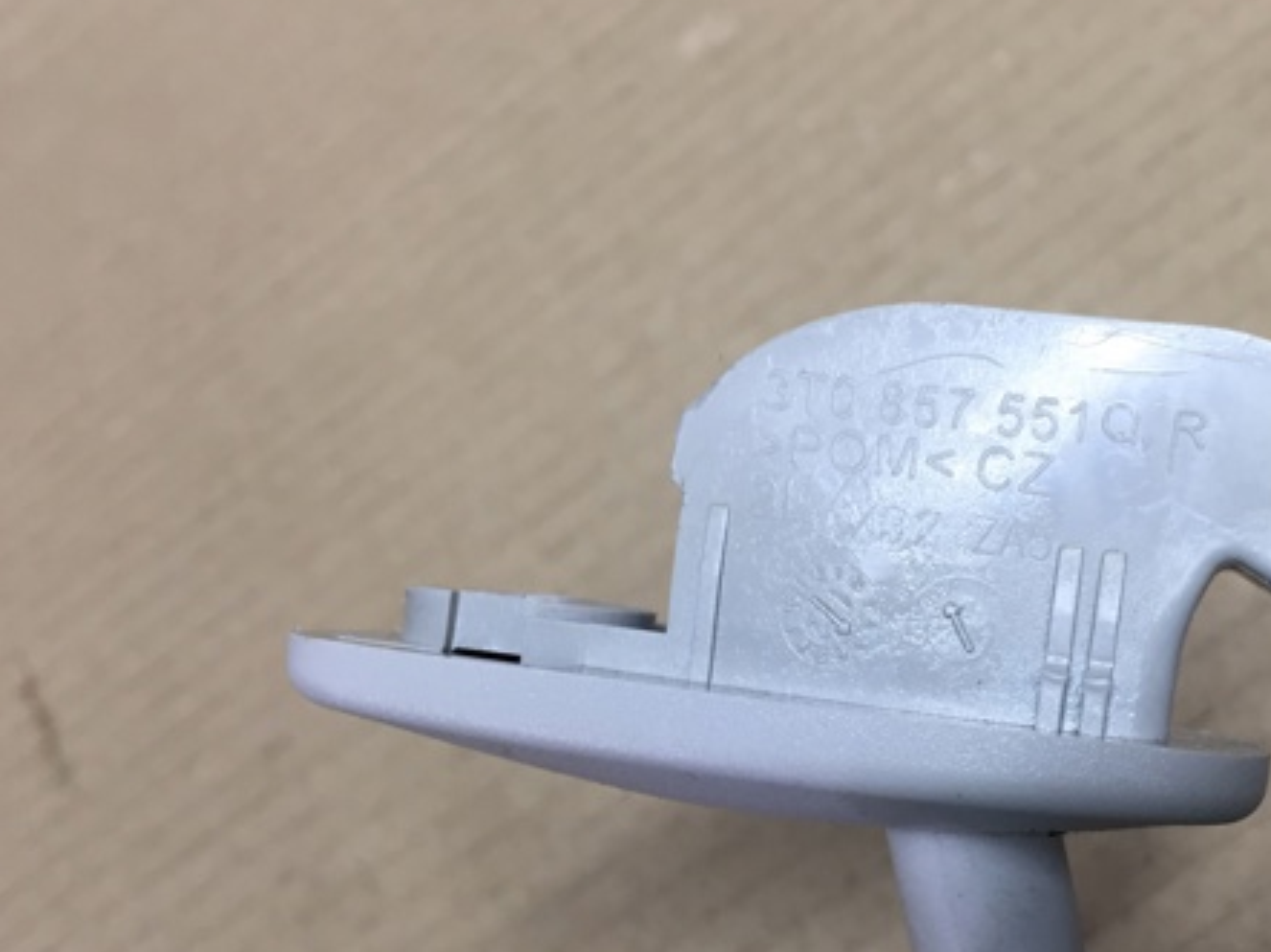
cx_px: 912
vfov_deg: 34.1
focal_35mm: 42
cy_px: 598
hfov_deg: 43.7
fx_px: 1541
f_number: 2.2
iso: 32
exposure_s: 1/33
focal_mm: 4.15
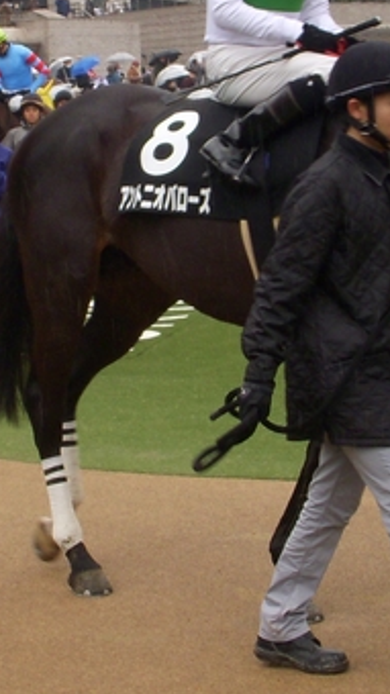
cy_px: 243
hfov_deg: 16.3
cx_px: 345
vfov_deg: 28.8
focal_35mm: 73
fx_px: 1343
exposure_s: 1/125
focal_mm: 6.3
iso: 100
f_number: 3.3
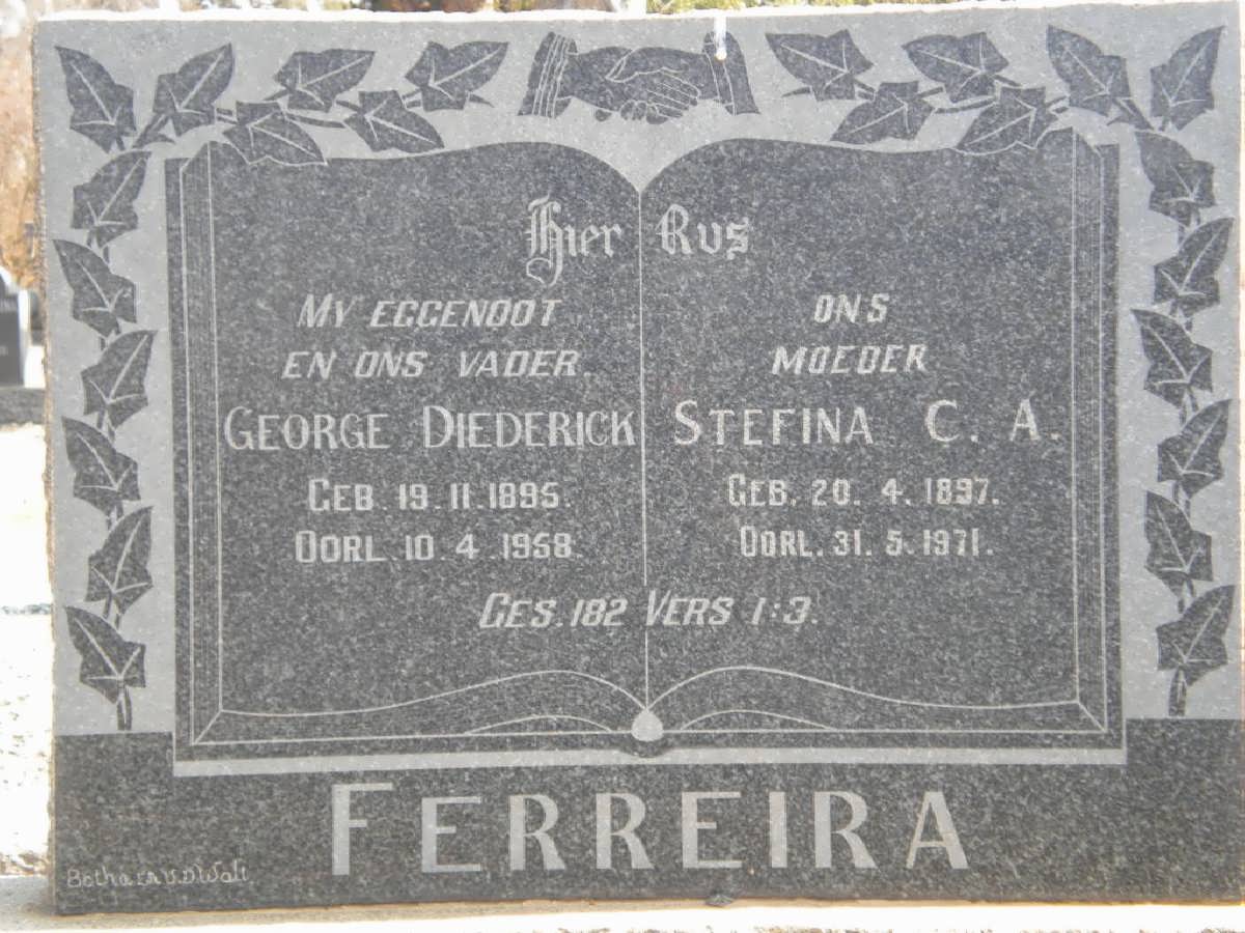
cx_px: 622
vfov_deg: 21.6
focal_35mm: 68
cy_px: 466
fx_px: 2446
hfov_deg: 28.6
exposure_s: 1/82.5
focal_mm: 12.3
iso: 80
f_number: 4.6
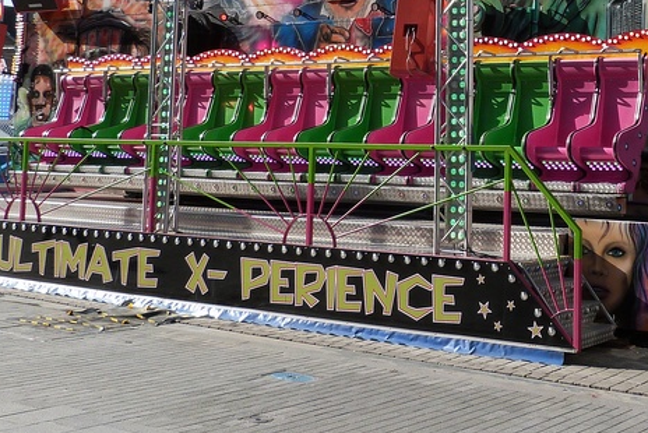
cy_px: 22
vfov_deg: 23.4
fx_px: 1009
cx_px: 529
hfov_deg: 34.4
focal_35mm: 56
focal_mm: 4.5
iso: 100
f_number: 5.6
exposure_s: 1/320
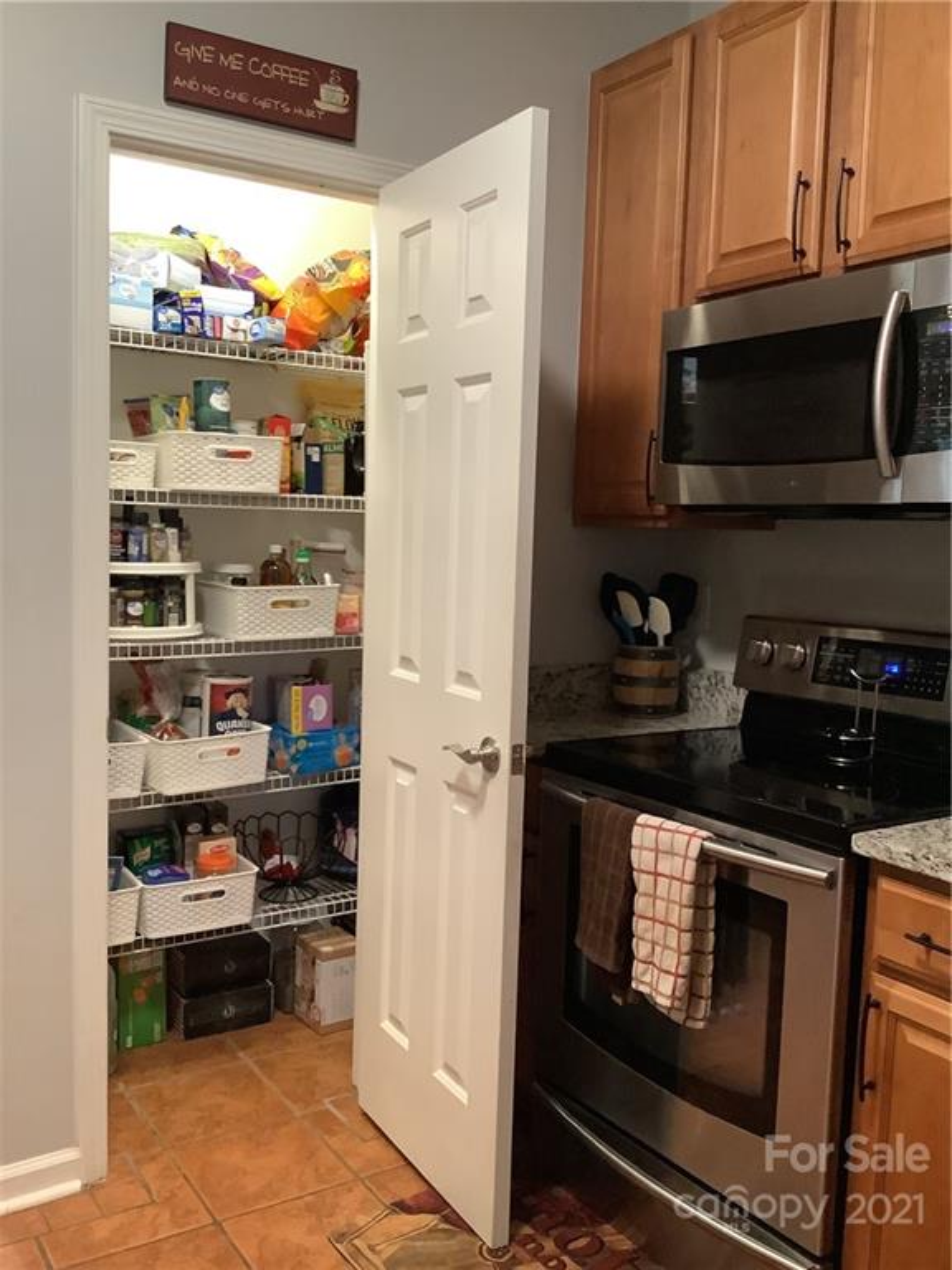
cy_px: 635
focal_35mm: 31
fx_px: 1137
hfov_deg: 45.4
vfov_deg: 58.4
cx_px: 476
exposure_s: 1/40
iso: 320
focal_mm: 3.3
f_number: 2.4
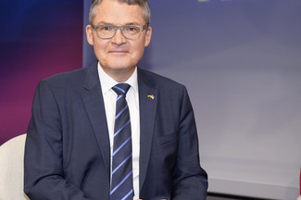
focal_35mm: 61
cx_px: 113
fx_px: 510
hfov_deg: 32.8
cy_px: 109
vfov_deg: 22.2
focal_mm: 44
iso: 2000
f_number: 5
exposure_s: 1/160
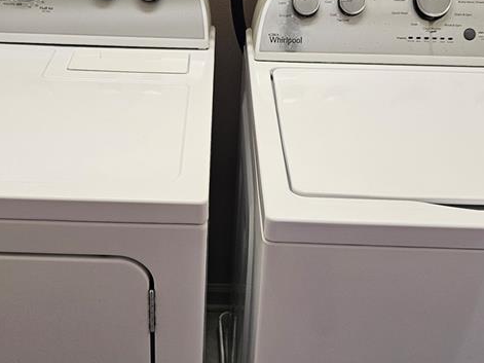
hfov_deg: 38.0
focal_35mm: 50
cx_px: 194
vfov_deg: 29.0
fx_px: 699
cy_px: 133
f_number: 1.7
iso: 200
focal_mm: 6.3
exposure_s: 1/120
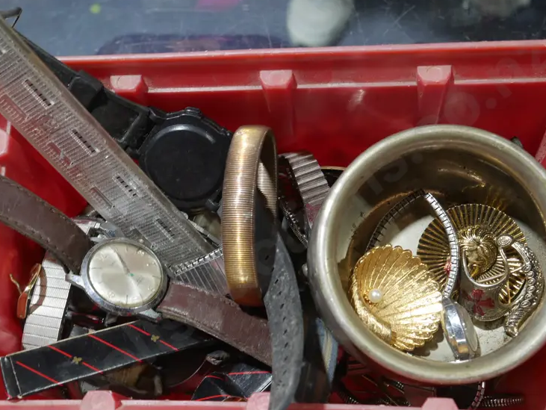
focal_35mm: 56
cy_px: 276
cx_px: 241
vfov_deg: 26.0
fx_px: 884
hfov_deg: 34.3
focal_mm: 20
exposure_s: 1/60
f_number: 5
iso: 400
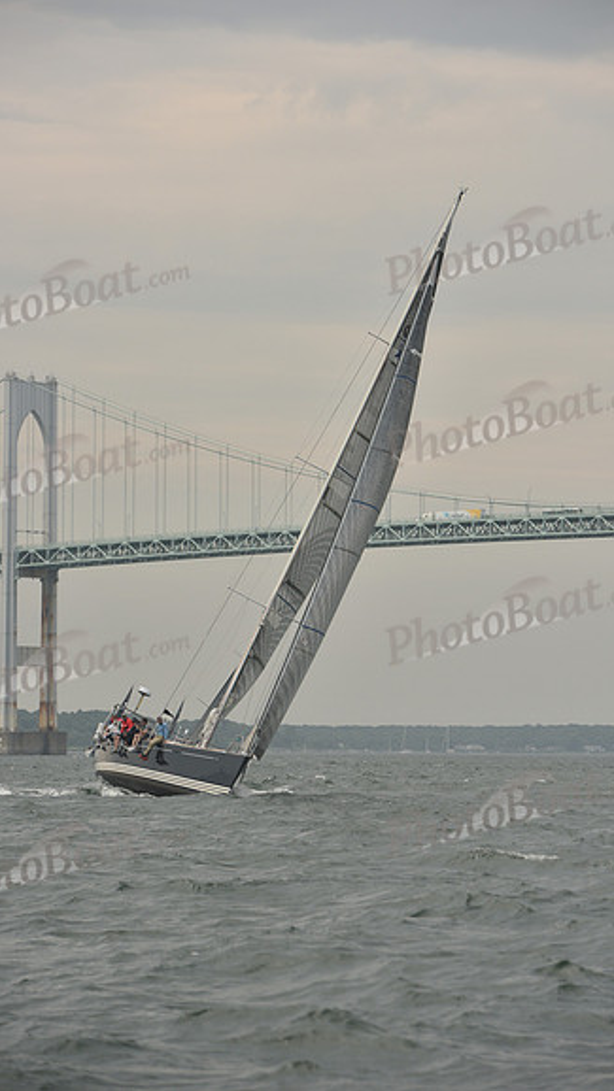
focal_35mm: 142
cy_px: 546
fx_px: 4111
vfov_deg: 15.1
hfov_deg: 8.5
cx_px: 288
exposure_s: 1/500
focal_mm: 135
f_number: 5.6
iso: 250
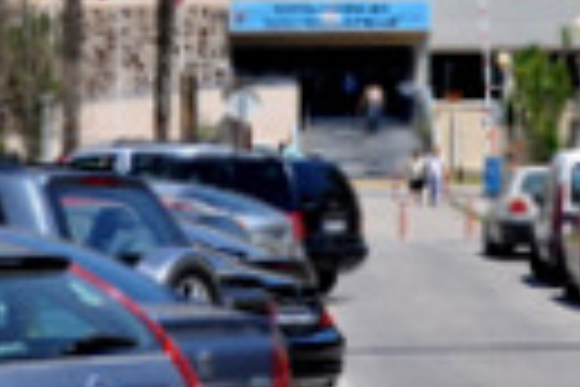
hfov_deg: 9.2
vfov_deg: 6.1
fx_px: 3592
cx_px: 526
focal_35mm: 223
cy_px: -209
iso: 200
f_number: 9
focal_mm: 40
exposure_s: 1/320
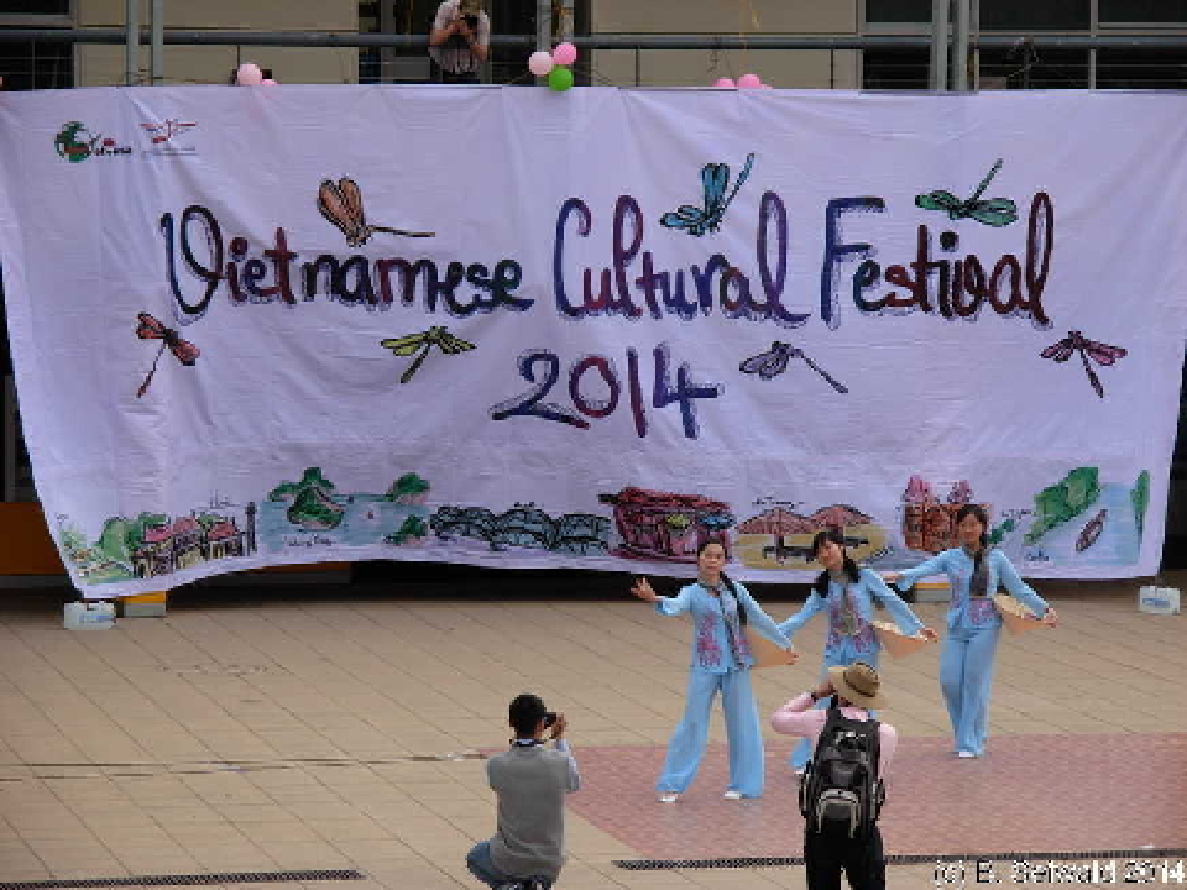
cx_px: 594
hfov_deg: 12.1
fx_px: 5589
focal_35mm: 163
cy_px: 445
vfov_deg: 9.1
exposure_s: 1/161
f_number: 4.8
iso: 79
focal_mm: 27
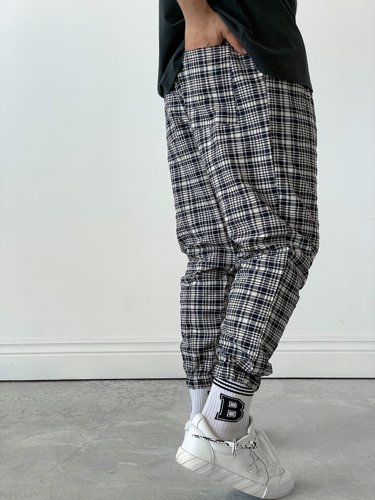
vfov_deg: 36.8
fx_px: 751
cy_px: 250
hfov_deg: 28.0
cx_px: 188
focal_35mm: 52
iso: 100
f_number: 2
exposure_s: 1/120
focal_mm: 6
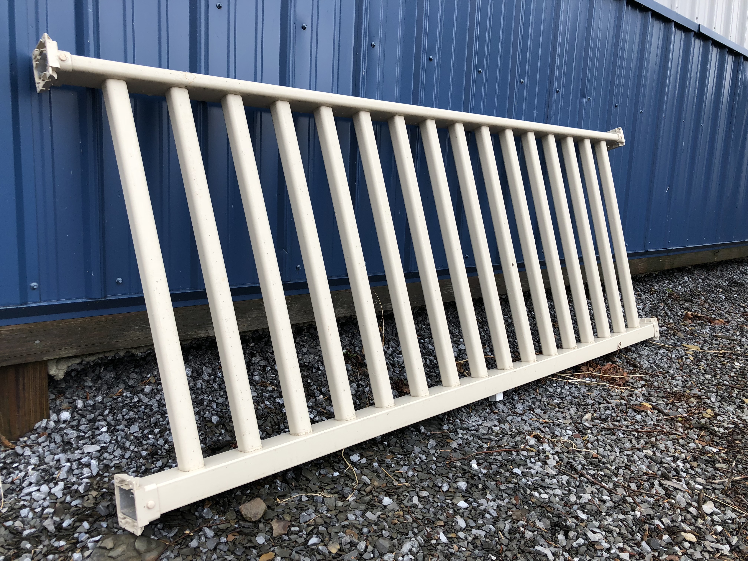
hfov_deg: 63.4
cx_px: 374
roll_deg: -2.4
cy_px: 280
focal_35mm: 28
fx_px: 605
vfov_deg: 49.7
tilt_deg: -8.0
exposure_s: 1/136
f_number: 1.8
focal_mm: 3.99
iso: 20
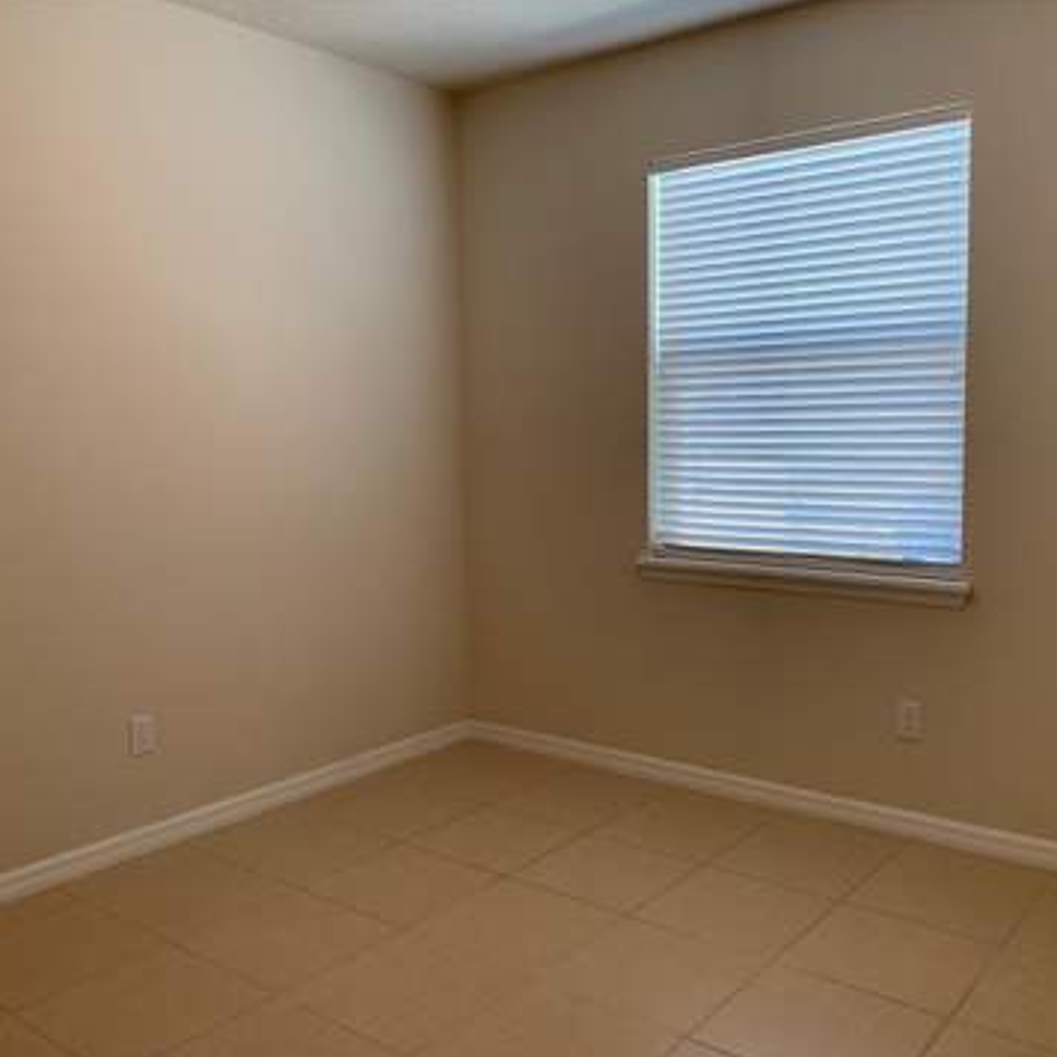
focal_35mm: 31
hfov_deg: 52.5
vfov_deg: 52.5
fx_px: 1071
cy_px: 528
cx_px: 499
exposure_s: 1/60
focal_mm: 4.25
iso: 80
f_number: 1.8
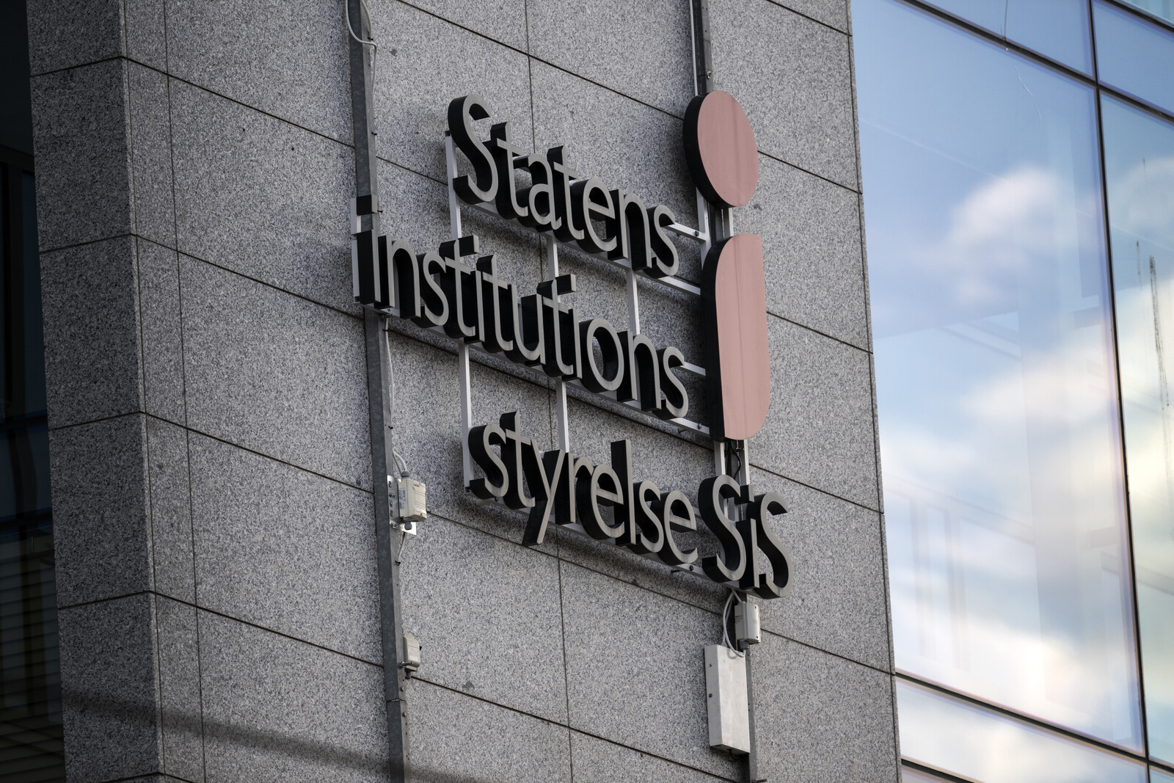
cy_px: 392
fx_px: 11414
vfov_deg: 3.9
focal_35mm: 350
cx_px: 587
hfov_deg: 5.9
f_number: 5.3
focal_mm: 350
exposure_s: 1/250
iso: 320
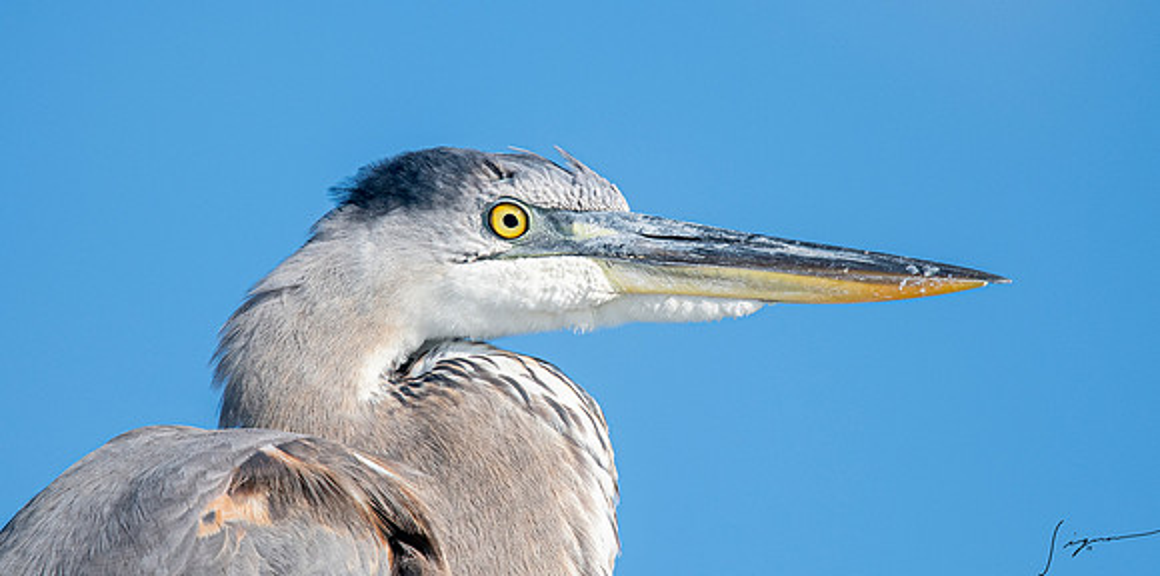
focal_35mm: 789
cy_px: 237
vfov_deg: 1.4
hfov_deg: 2.8
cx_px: 548
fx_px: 23614
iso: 500
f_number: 6.3
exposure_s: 1/2000
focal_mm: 420
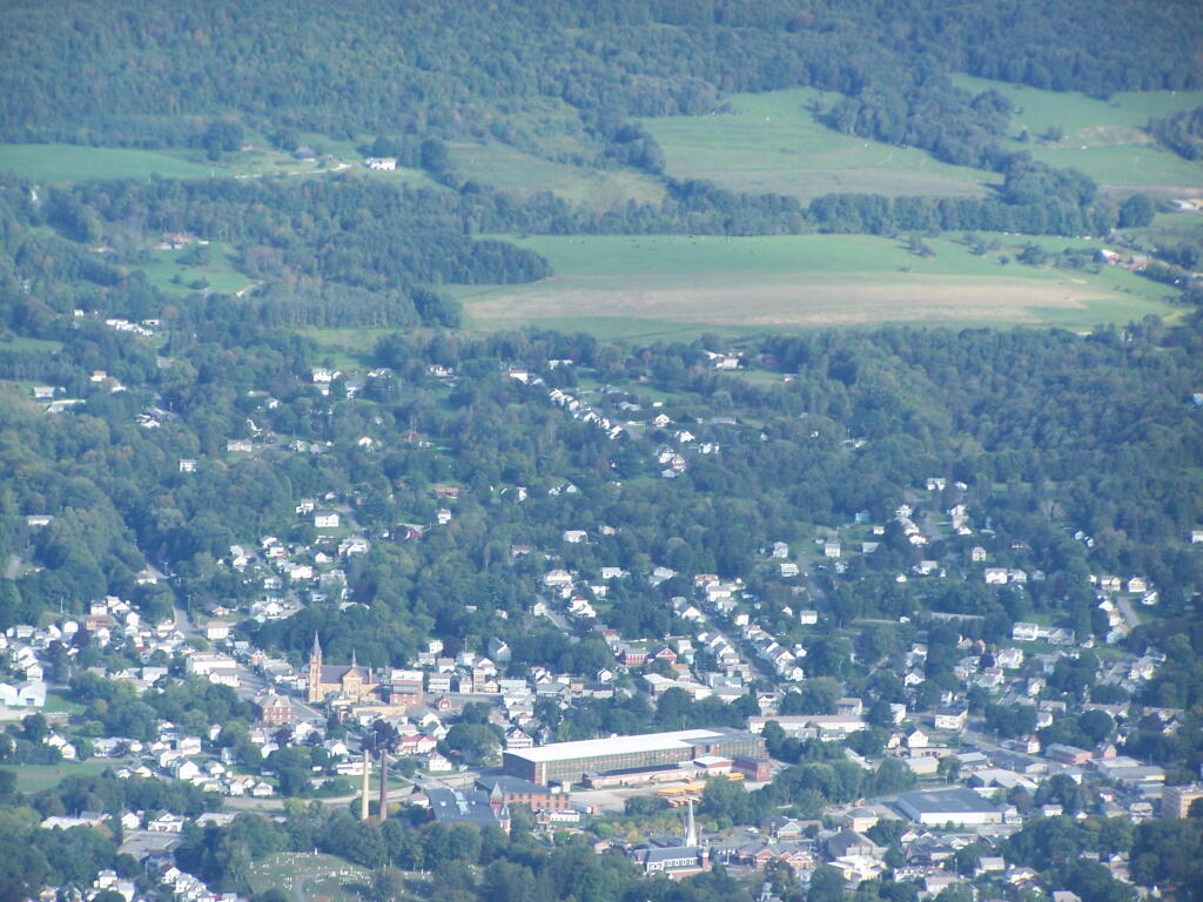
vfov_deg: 6.8
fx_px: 7576
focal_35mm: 218
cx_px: 602
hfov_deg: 9.1
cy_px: 451
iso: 80
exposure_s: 1/400
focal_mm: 36.2
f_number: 3.2
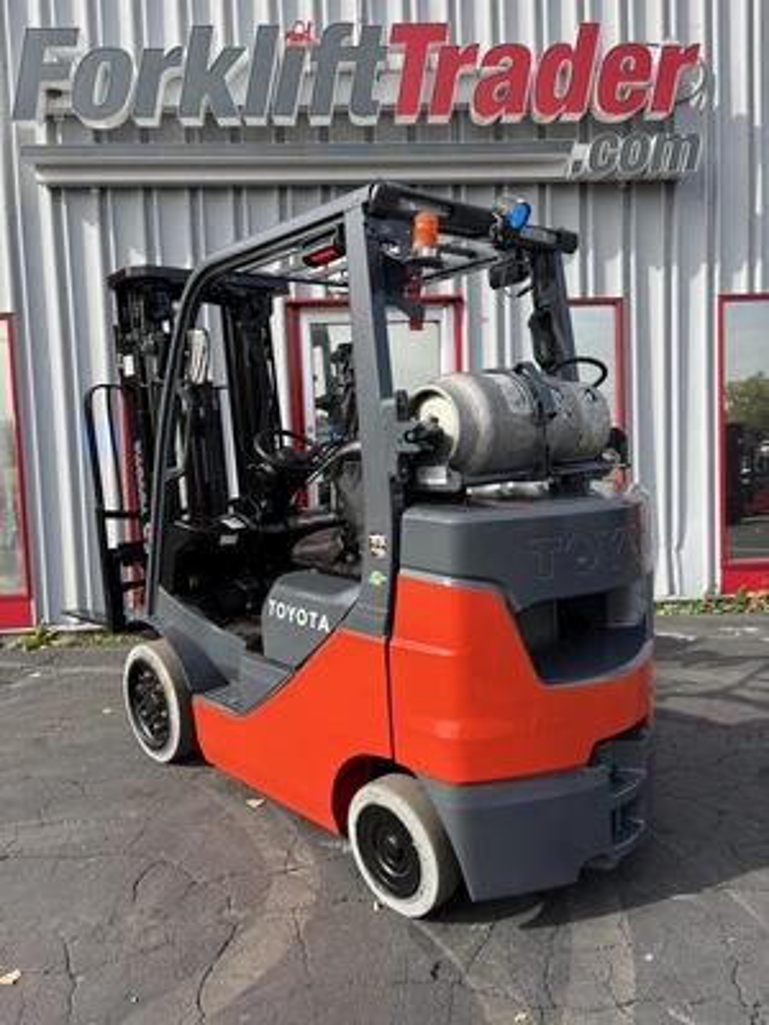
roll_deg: +2.1
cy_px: 512
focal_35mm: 26
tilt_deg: -2.7
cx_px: 384
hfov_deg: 53.1
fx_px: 770
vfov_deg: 67.3
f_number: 1.6
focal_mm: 5.96
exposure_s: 1/1287
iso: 50
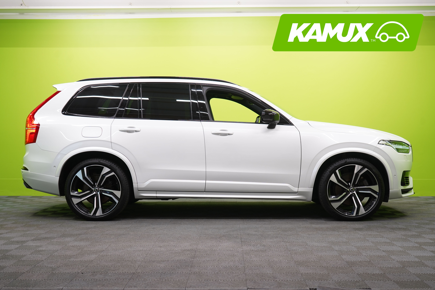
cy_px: 145
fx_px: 520
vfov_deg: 31.2
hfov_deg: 45.4
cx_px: 218
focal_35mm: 43
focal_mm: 43
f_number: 5
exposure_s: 1/30
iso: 400
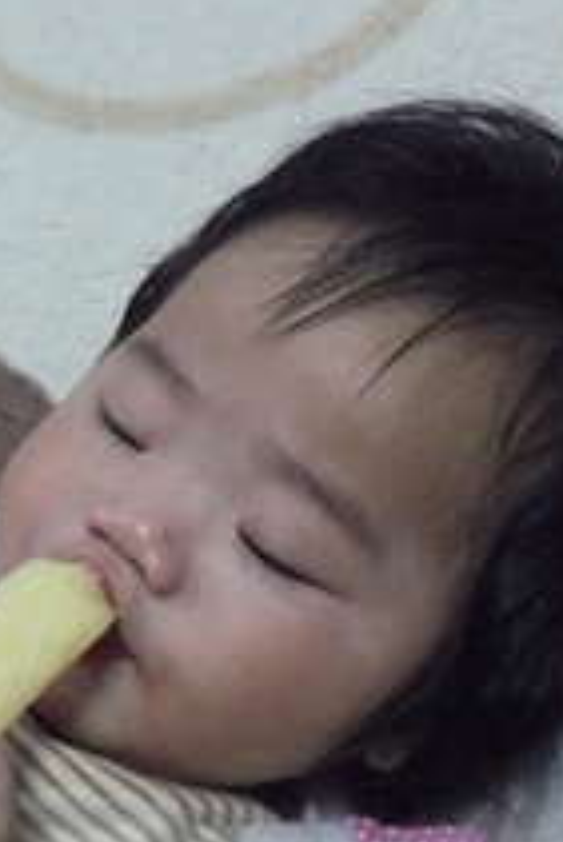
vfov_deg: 28.3
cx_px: 136
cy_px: 519
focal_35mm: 71
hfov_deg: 19.1
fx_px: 1663
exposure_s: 1/100
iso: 800
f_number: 2.8
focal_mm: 6
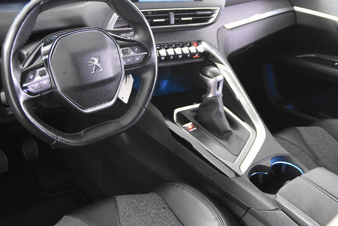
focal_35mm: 47
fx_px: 441
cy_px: 88
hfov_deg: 41.7
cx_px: 137
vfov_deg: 28.6
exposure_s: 1/30
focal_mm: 20
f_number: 2.8
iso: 3200
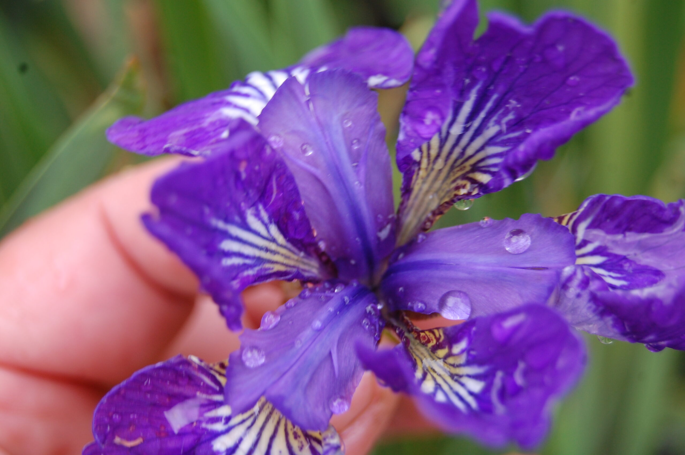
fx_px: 1568
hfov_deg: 24.6
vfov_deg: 16.5
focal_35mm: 82
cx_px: 342
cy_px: 228
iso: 400
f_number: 5.6
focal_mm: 55
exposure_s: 1/60
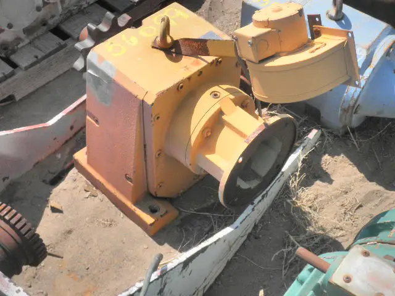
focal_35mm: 59
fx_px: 673
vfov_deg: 24.8
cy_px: 148
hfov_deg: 32.7
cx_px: 198
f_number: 10.7
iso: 64
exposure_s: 1/125
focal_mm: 10.5
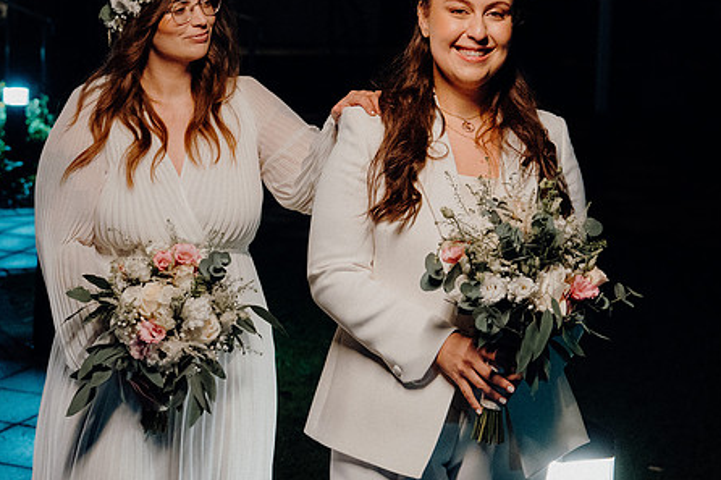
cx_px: 322
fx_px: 1642
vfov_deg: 16.6
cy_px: 198
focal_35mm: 82
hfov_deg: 24.8
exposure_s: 1/160
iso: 3200
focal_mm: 42
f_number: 3.5
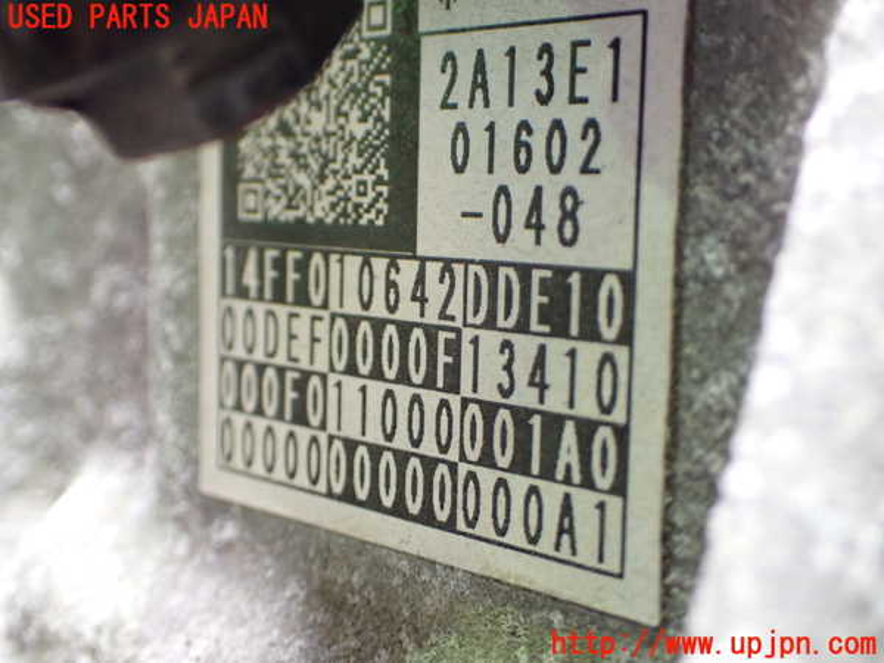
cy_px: 332
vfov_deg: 32.9
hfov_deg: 42.9
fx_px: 1124
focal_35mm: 44
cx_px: 442
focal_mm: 7.84
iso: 1000
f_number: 2.9
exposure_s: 1/40
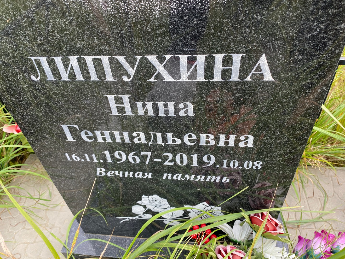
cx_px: 172
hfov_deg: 67.3
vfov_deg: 53.1
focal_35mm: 26
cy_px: 130
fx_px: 259
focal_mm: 4.25
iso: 32
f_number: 1.8
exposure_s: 1/360
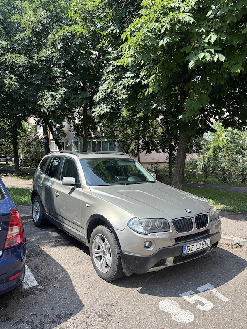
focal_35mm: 26
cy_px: 164
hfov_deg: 53.1
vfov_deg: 67.3
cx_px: 124
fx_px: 247
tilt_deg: -2.8
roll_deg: -2.4
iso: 50
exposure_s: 1/1027
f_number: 1.6
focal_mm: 5.96
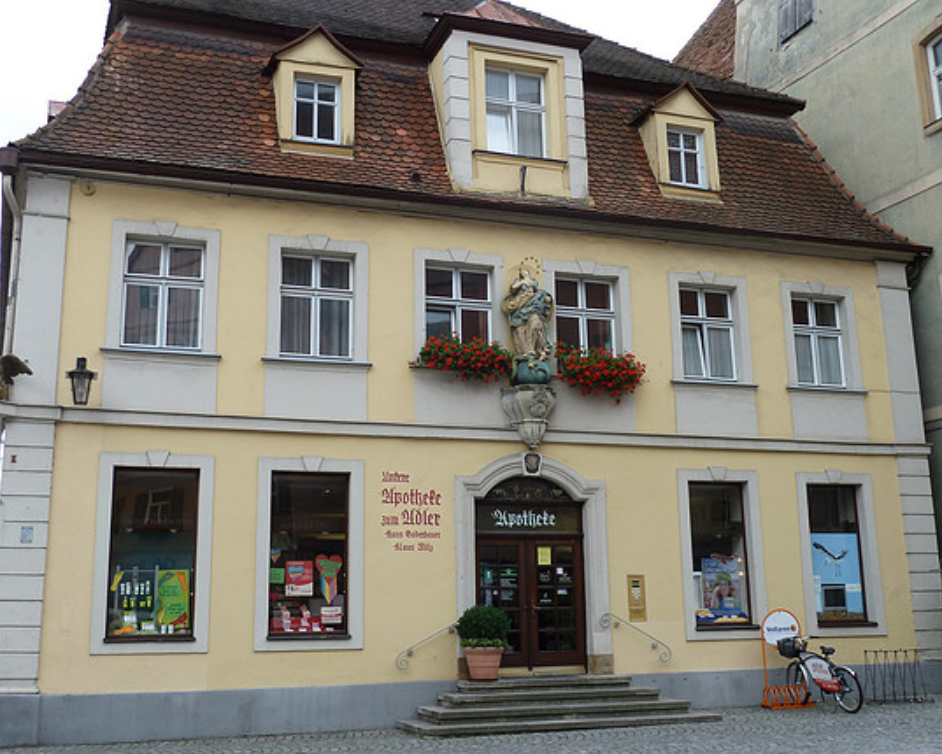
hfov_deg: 46.8
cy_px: 376
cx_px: 468
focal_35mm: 39
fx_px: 1088
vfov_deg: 38.2
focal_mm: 6.1
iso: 80
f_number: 4
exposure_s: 1/160
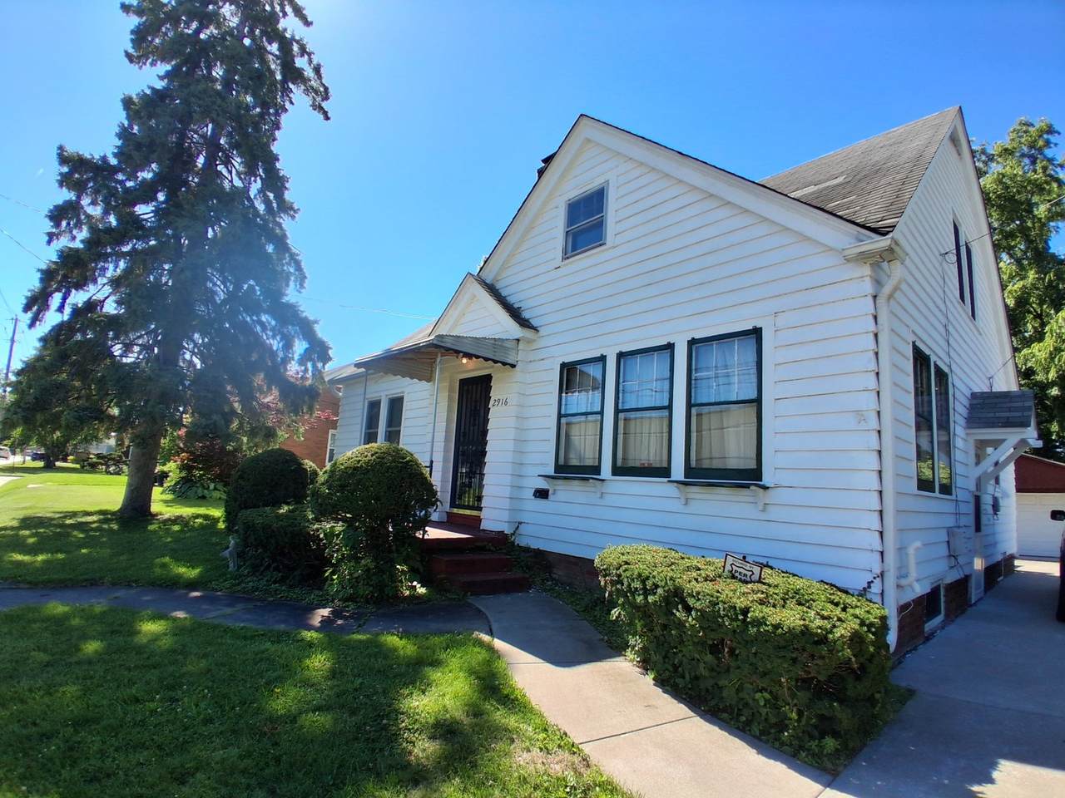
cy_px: 399
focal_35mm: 17
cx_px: 532
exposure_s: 1/1062
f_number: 2.2
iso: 50
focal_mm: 1.4
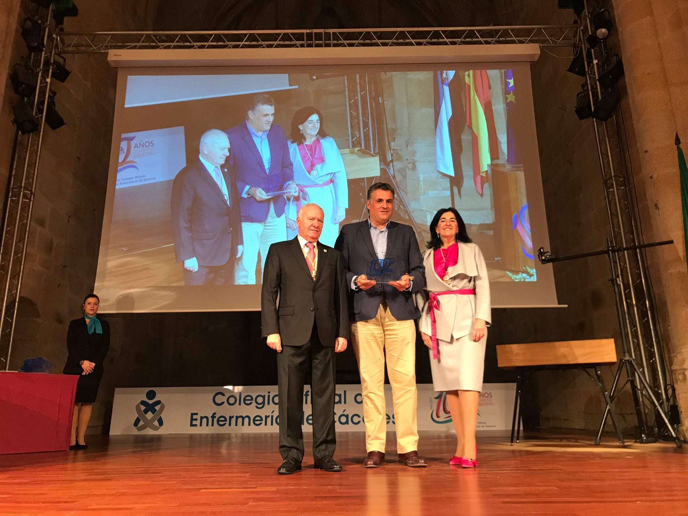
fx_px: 557
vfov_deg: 49.7
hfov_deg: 63.4
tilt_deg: +15.7
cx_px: 344
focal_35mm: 28
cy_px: 258
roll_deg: +0.3
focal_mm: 3.99
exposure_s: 1/17
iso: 40
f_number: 1.8
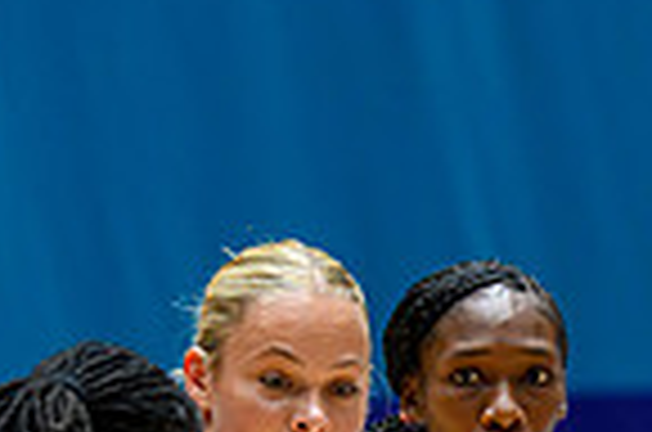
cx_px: -167
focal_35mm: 1018
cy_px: 889
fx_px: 18397
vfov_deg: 1.3
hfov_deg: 2.0
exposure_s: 1/1600
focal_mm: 200
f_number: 3.5
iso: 2500
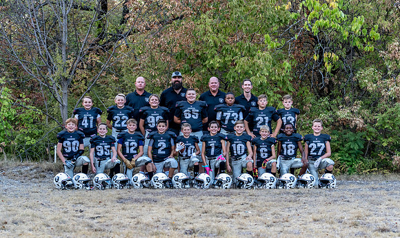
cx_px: 200
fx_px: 778
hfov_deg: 28.8
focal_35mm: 72
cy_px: 133
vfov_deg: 17.4
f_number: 4.5
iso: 1000
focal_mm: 70
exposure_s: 1/320
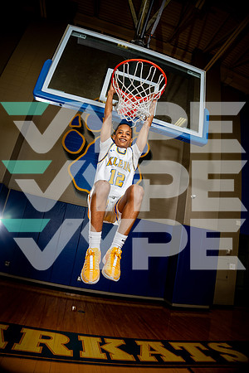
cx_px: 124
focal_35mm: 20
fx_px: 207
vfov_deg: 84.0
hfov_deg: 61.9
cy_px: 186
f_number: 4
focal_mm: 20
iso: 160
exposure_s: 1/250
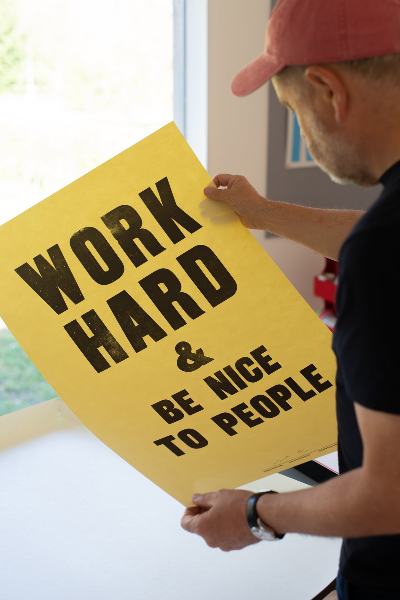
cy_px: 300
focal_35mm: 50
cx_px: 200
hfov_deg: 27.0
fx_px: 833
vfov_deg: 39.6
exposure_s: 1/125
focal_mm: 50
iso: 200
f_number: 3.5
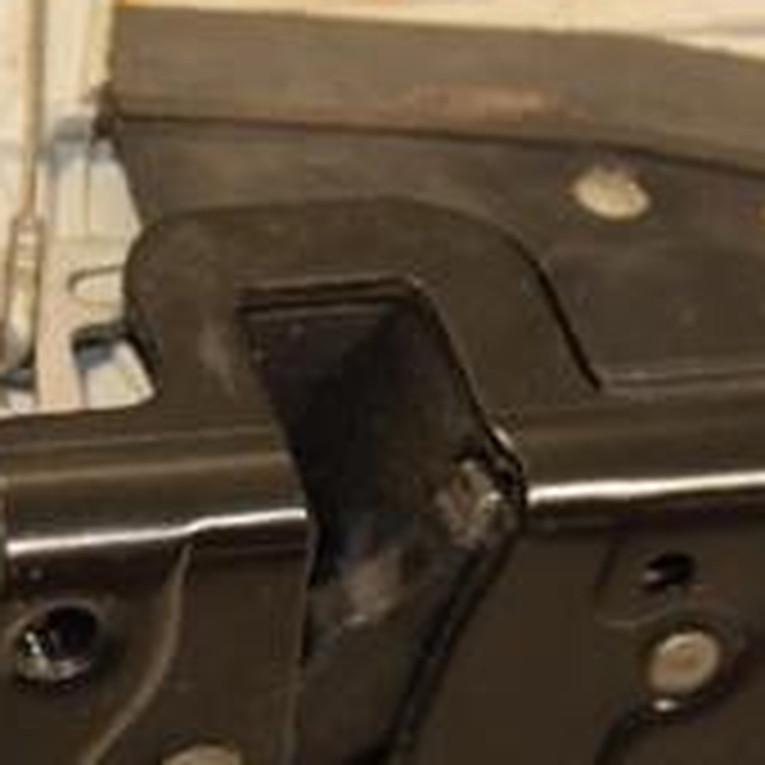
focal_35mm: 225
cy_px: 405
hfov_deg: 7.8
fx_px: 5626
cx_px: 360
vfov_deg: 7.8
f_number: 5.6
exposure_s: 1/200
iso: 800
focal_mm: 50
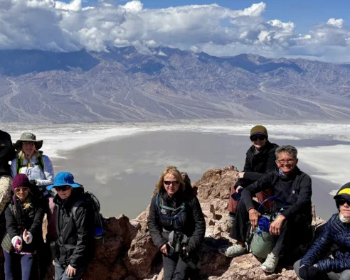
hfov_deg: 38.9
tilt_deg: -13.7
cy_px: 176
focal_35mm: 47
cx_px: 106
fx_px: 487
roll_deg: -1.5
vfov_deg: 31.9
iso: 80
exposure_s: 1/7937
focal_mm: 6.86
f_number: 1.78
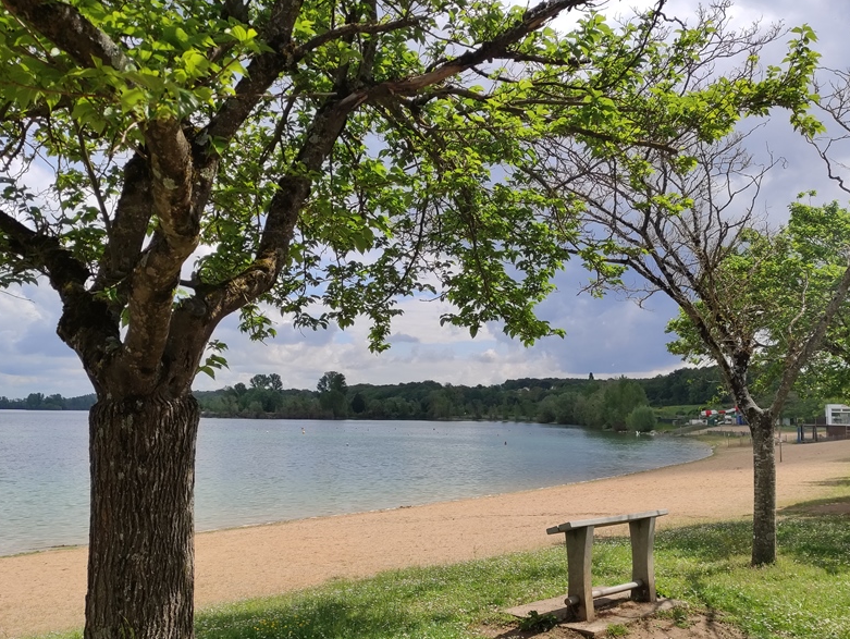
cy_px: 360
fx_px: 786
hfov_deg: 56.7
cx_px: 459
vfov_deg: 44.1
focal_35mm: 32
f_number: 1.89
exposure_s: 1/1936
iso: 50
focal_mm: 5.43
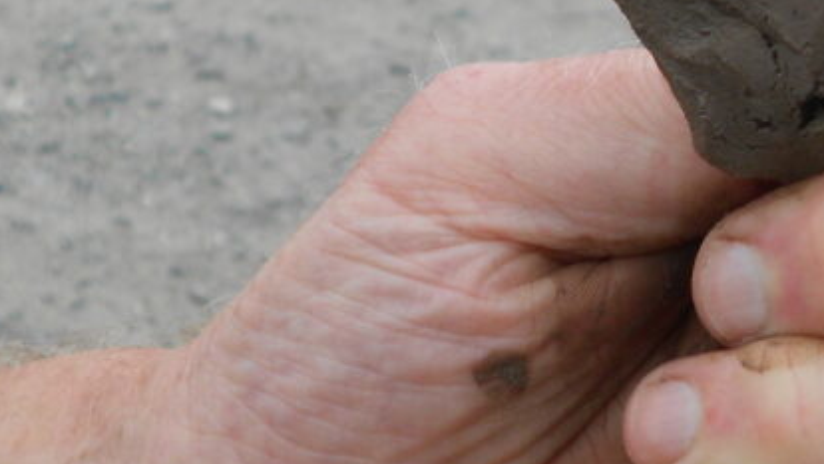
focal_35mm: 116
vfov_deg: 10.4
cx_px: 519
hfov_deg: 18.4
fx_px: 2535
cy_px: 121
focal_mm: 7.7
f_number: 4.2
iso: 80
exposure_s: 1/250
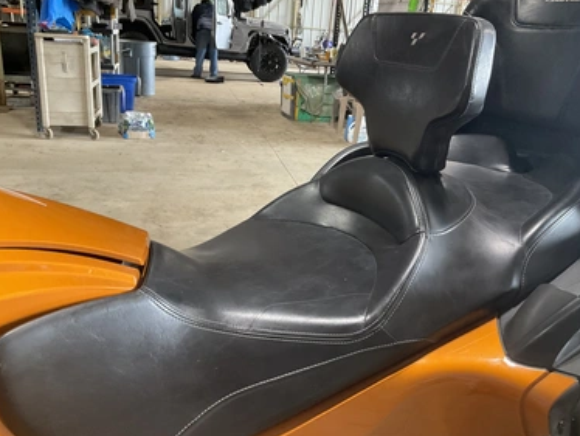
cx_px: 292
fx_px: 520
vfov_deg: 45.5
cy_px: 213
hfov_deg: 58.3
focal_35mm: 31
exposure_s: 1/60
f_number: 1.8
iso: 200
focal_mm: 3
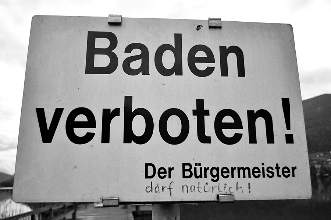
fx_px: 303
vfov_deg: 39.9
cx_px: 166
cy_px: 110
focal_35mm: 33
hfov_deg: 57.3
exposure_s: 1/160
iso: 200
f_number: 4
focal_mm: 22
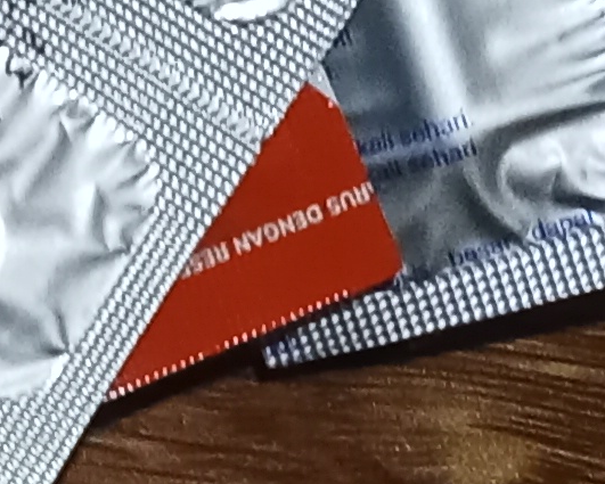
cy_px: -269
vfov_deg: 9.3
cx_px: 179
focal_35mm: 162
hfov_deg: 11.9
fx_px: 2901
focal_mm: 2.79
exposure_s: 1/33.3
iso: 614
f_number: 2
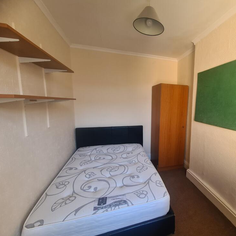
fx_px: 123
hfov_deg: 83.6
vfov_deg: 87.4
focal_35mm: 16
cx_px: 162
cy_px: 121
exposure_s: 1/50
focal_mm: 2.2
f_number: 2.2
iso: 160
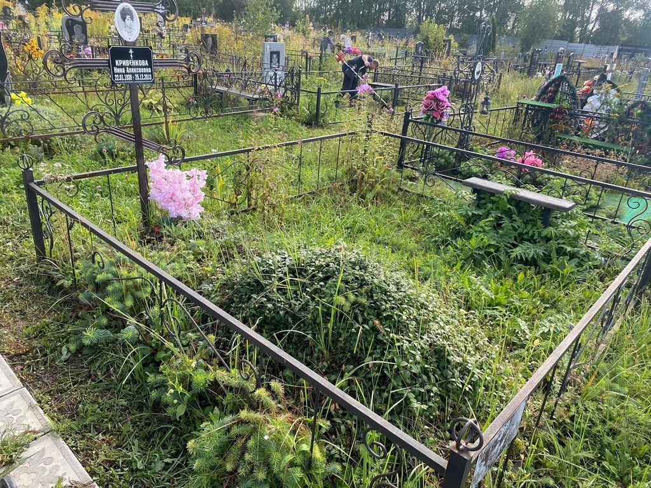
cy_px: 244
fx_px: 489
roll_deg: -4.6
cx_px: 326
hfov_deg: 67.3
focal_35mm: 26
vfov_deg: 53.1
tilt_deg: -23.2
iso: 32
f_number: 1.8
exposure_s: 1/560
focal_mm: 4.25
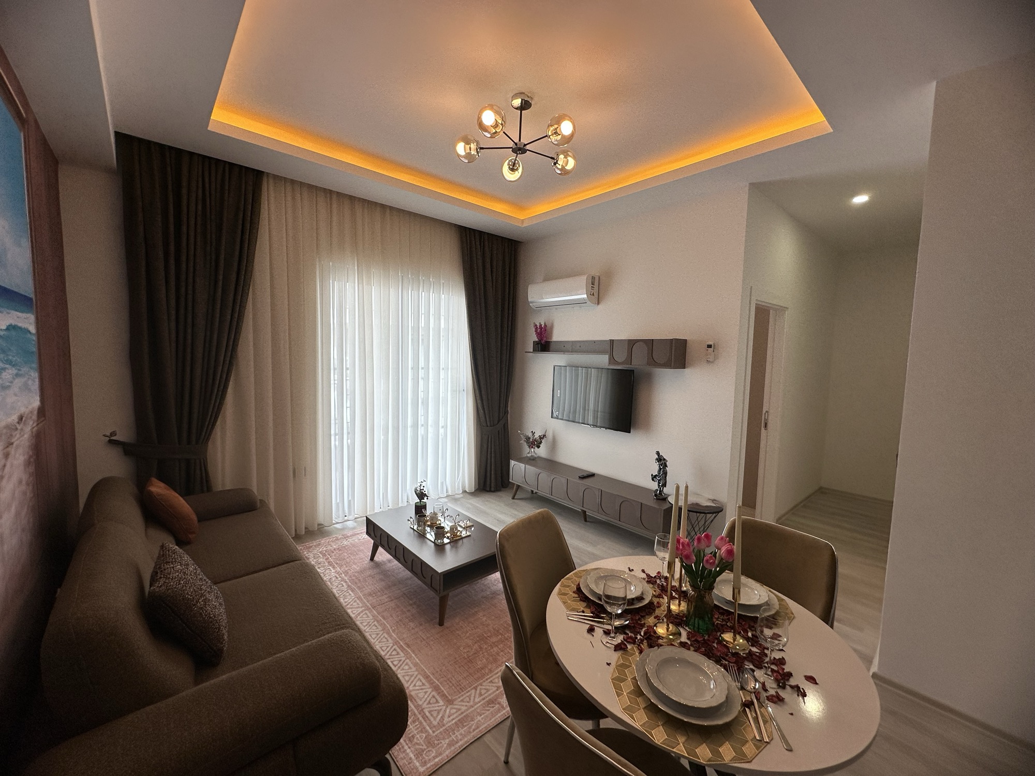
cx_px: 518
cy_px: 388
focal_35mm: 14
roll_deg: -1.1
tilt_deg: -4.5
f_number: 2.2
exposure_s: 1/145
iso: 40
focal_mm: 2.22
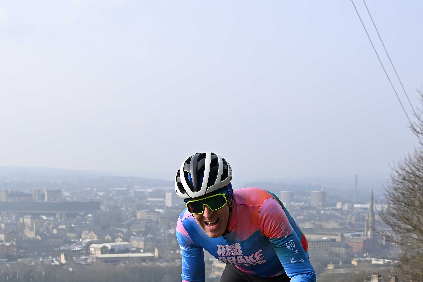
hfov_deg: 33.5
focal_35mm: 59
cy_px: 296
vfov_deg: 22.0
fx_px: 693
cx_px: 128
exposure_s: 1/1000
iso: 320
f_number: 5.6
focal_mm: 24
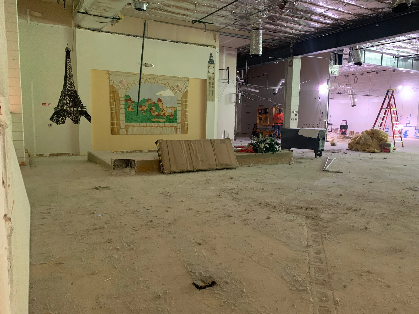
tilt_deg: -7.1
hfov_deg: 67.3
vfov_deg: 53.1
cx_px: 210
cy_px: 157
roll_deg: -1.2
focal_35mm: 26
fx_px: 315
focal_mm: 4.25
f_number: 1.8
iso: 500
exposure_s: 1/30
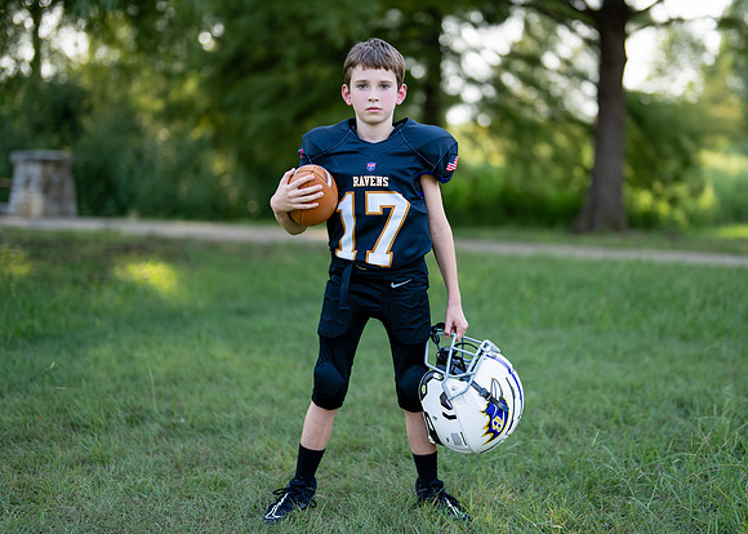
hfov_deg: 30.6
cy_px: 232
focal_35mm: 64
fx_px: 1367
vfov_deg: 22.1
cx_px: 412
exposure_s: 1/1250
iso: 100
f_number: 1.2
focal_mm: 50
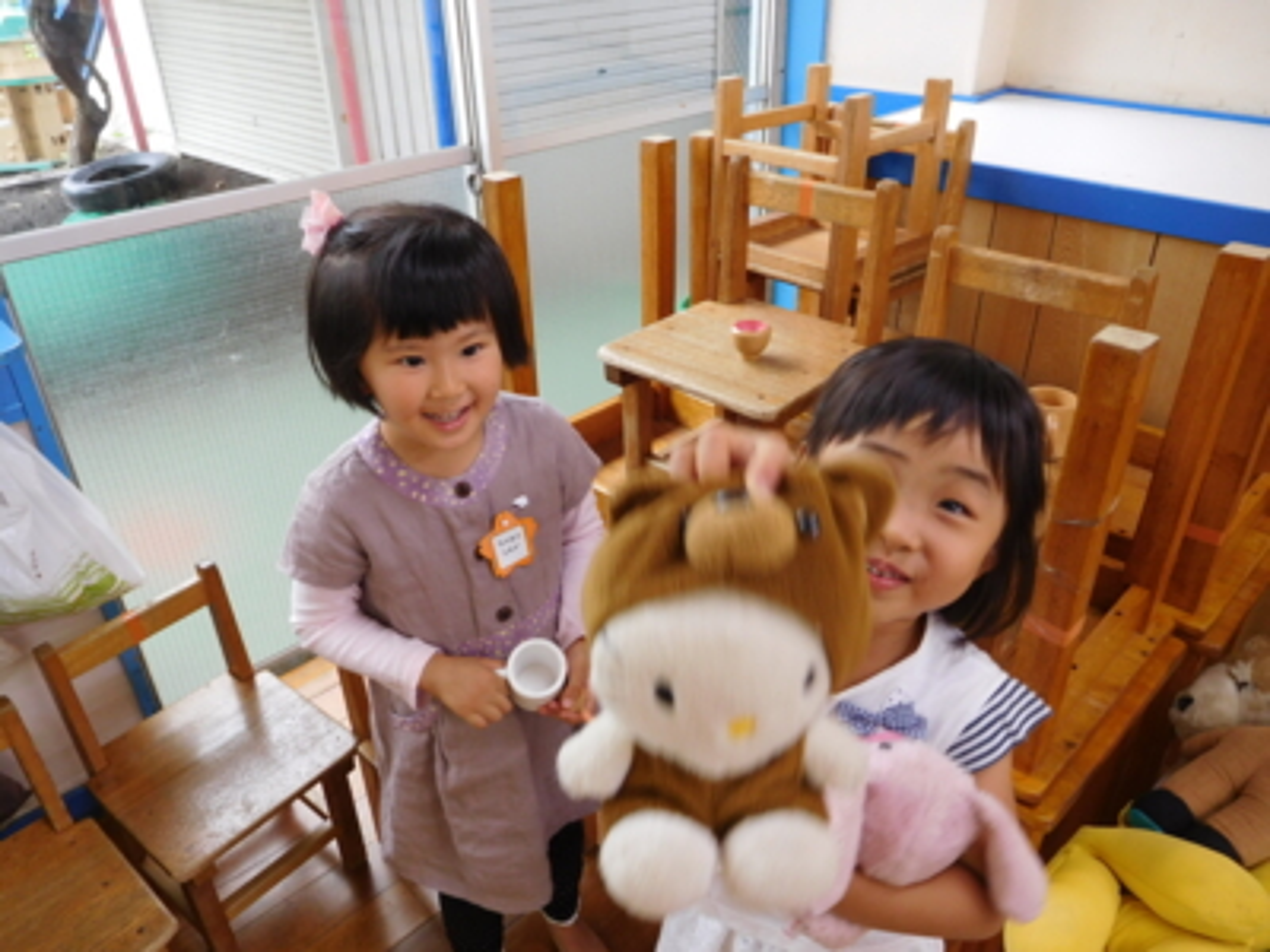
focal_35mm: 25
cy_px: 476
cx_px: 635
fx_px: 917
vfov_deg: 54.9
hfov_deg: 69.4
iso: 200
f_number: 3.4
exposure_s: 1/30
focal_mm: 4.5
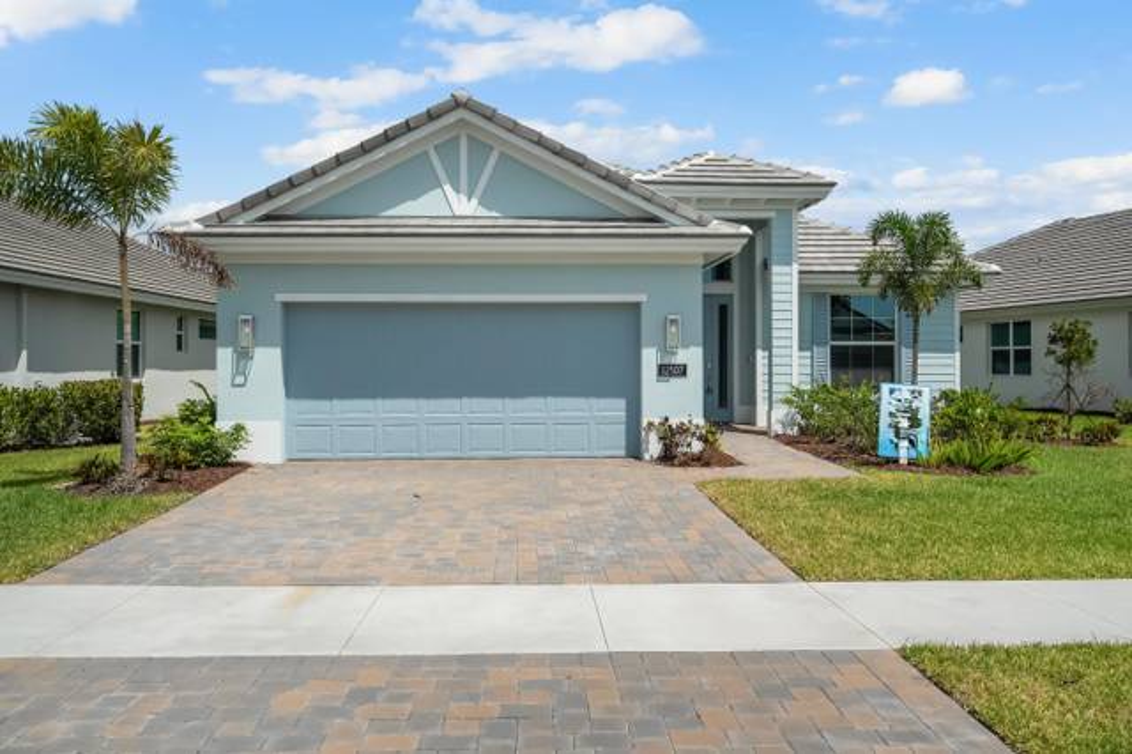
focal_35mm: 30
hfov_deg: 62.0
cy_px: 377
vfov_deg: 43.6
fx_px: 943
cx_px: 566
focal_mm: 30
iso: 1600
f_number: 8
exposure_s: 1/800
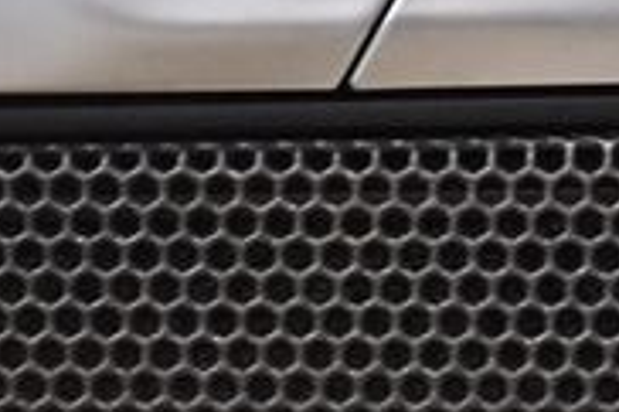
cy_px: -85
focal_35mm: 274
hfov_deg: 7.5
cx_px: 599
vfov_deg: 5.0
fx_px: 4707
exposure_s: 1/60
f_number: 5.6
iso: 3600
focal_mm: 52
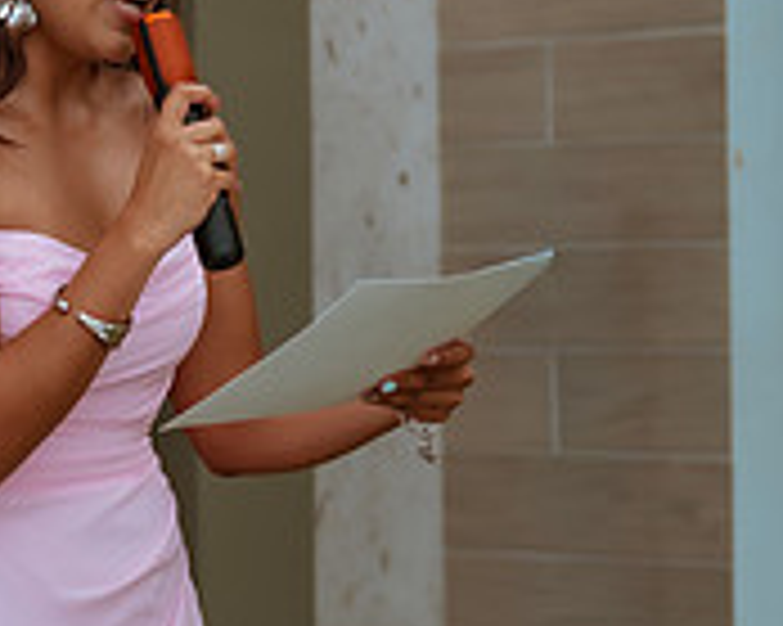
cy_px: 263
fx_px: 3984
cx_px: -392
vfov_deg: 9.0
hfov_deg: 10.8
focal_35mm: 172
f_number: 2.8
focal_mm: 55
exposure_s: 1/1250
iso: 100
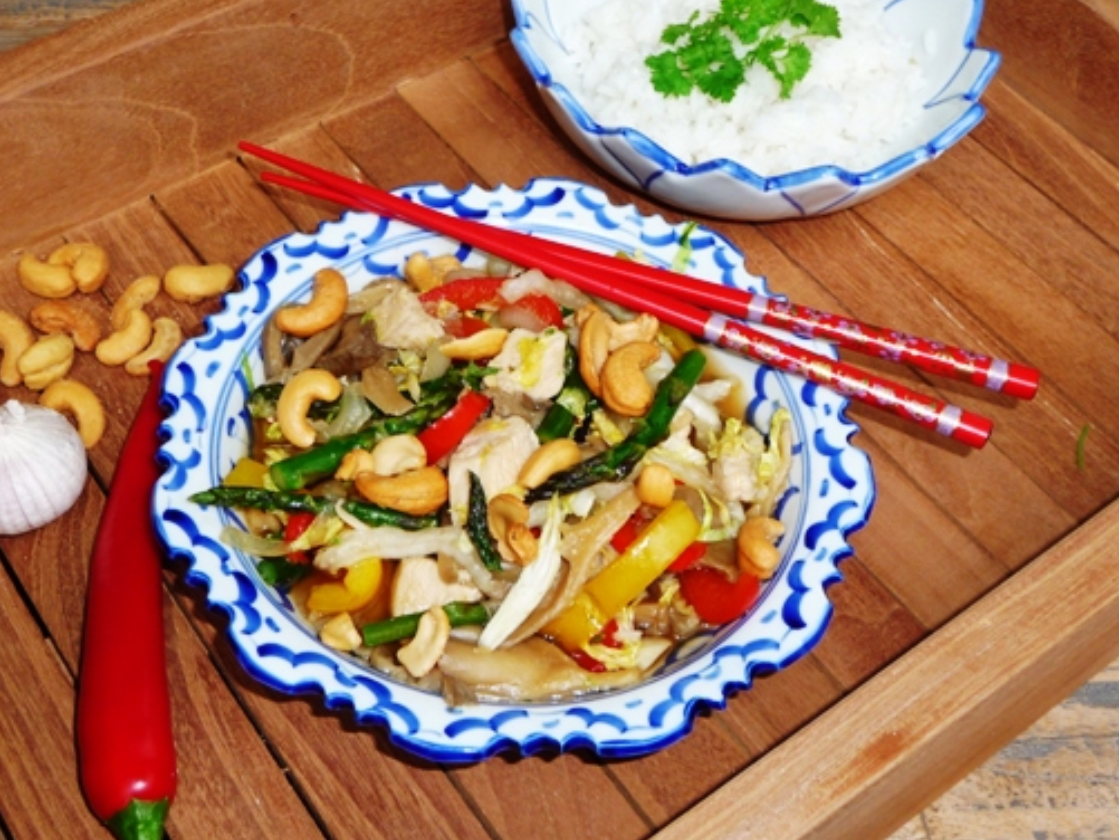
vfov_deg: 31.5
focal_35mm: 46
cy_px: 395
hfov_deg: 41.2
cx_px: 489
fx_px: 1487
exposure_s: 1/30
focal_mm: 6
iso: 100
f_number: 3.7
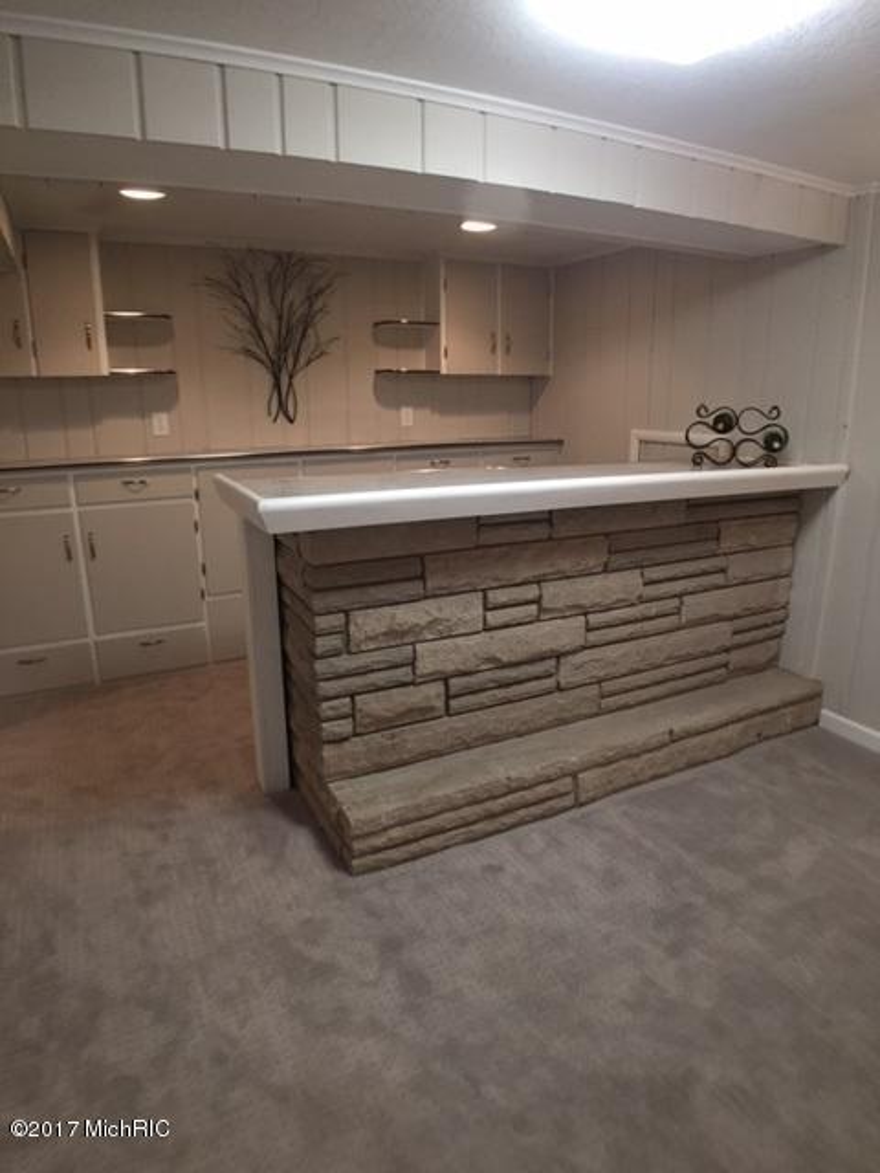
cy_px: 586
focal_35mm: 29
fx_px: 983
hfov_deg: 48.2
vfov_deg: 61.7
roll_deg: +0.2
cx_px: 440
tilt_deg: -14.7
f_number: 2.2
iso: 100
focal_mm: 4.15
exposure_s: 1/30
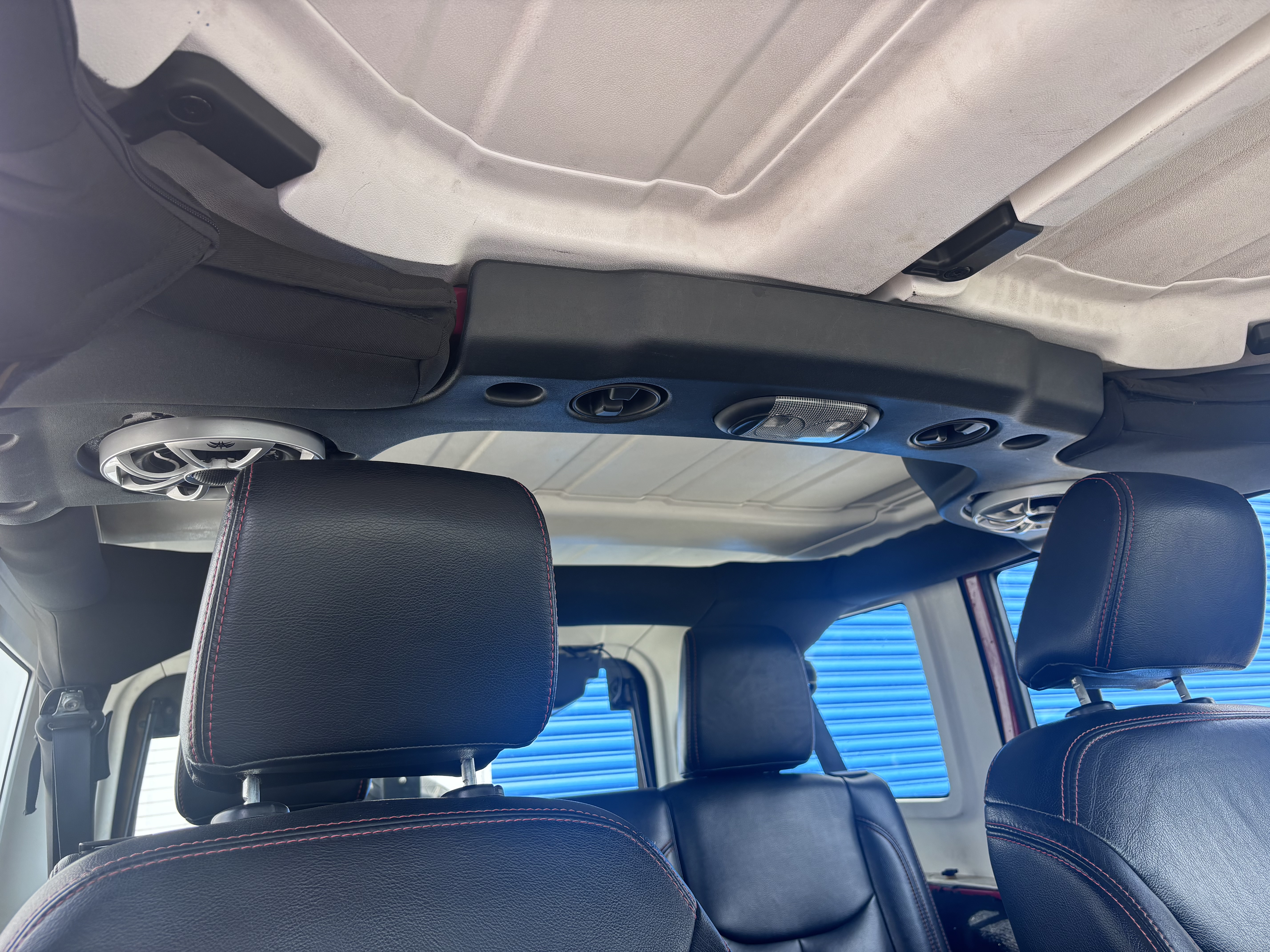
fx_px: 954
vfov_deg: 53.1
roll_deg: +5.6
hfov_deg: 67.3
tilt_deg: +17.4
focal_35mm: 26
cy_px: 476
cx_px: 635
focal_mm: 5.96
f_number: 1.6
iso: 40
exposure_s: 1/237
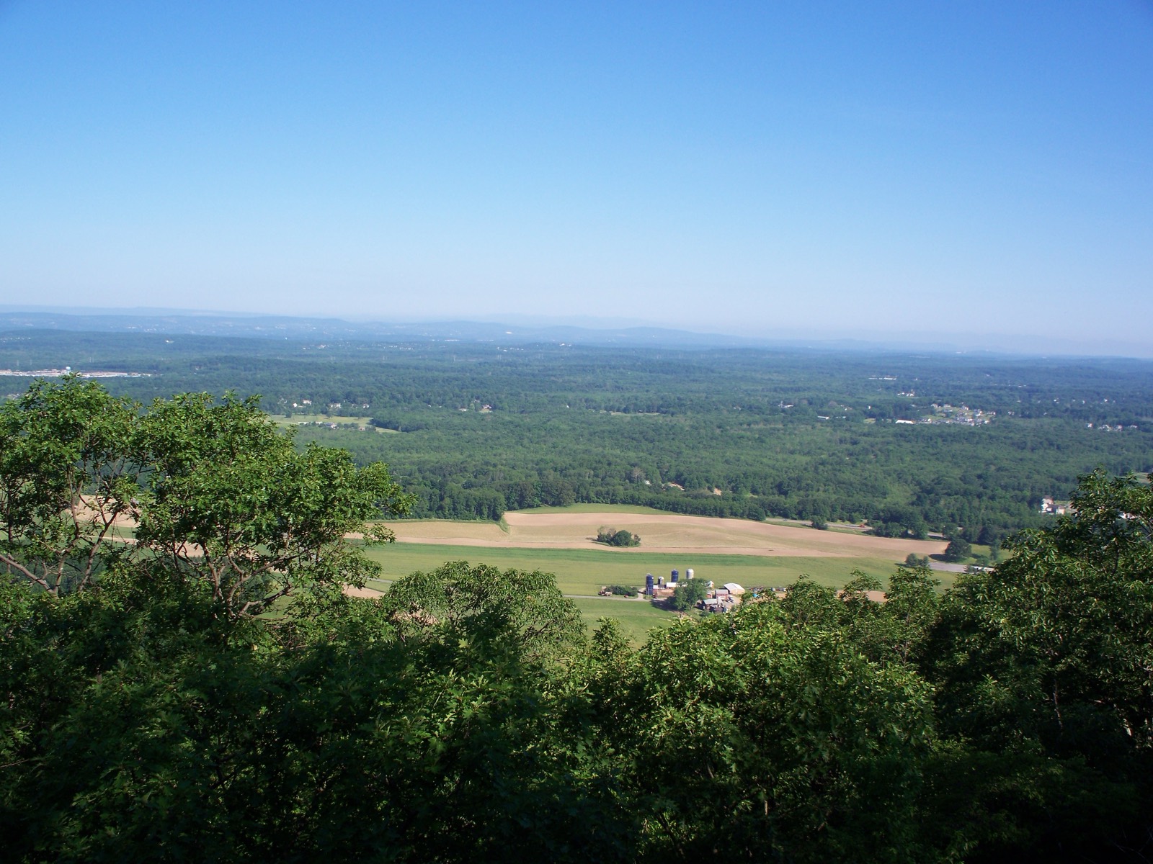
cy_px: 432
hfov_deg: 52.6
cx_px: 576
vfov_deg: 40.7
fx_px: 1166
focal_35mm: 35
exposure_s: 1/400
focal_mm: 7.54
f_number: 4.8
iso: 80
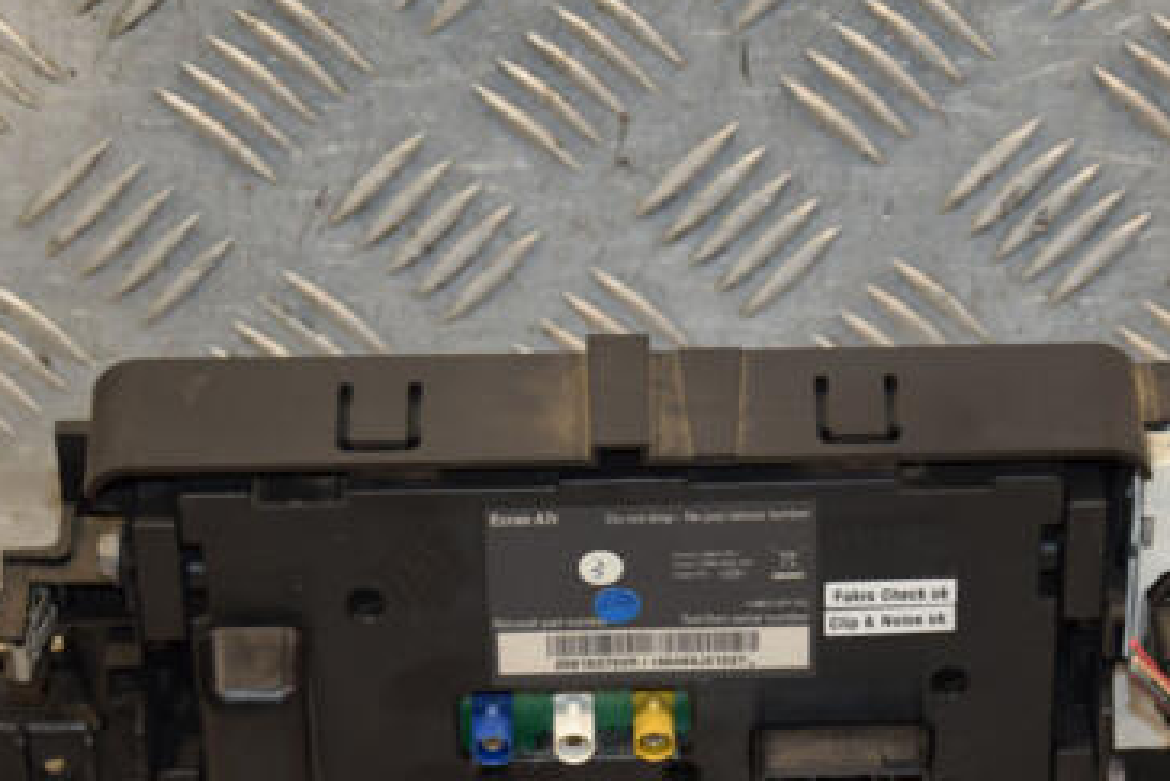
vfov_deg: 7.9
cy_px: 601
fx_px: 5624
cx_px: 752
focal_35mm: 173
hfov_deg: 11.9
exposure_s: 1/160
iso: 800
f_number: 5.3
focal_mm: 70
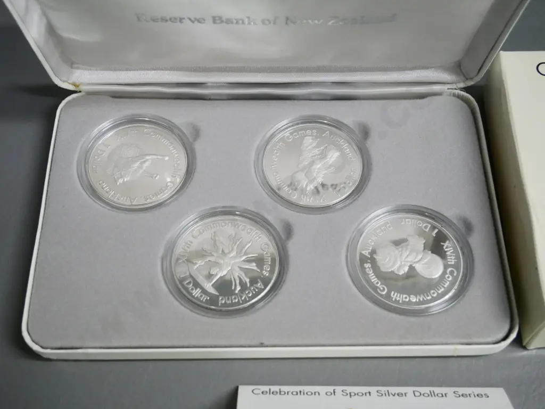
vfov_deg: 32.9
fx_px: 693
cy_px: 204
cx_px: 272
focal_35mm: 44
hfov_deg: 42.9
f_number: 5
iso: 3200
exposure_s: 1/200
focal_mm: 22
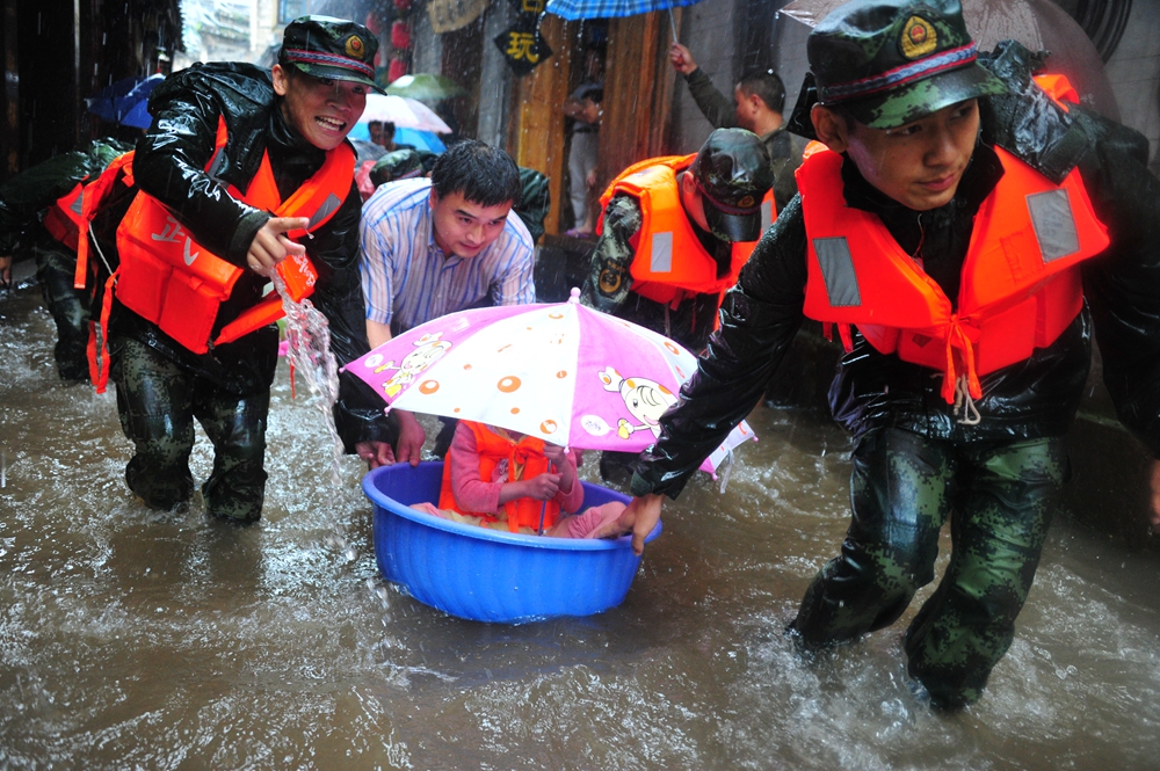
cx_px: 580
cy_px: 386
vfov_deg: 41.0
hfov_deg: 58.8
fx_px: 1030
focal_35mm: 32
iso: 2800
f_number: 3.5
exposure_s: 1/250
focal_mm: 32
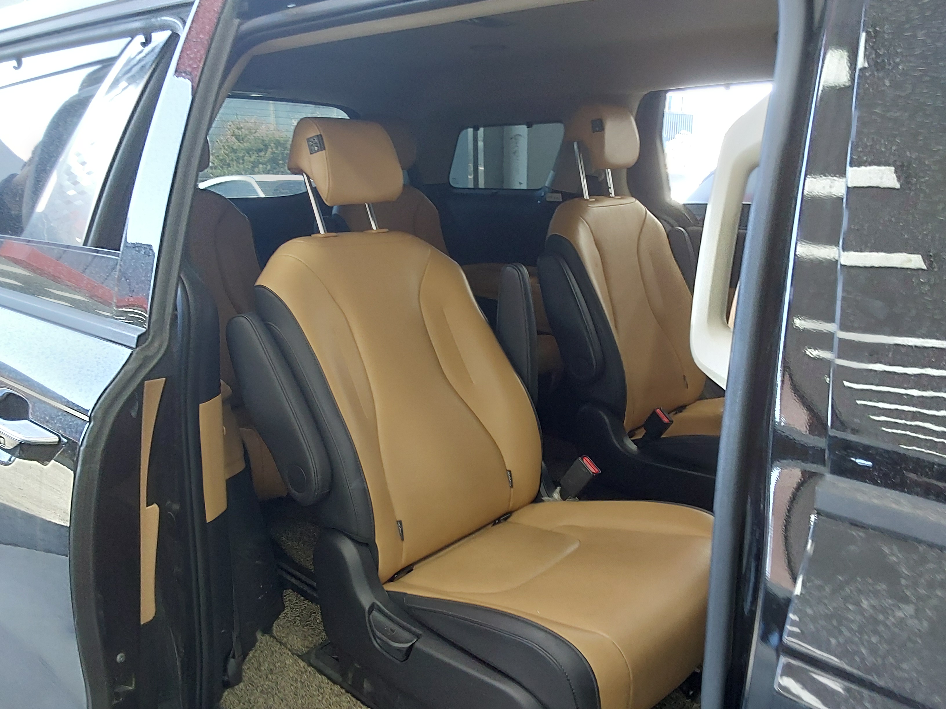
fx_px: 765
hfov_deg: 63.4
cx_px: 473
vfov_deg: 49.7
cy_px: 354
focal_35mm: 28
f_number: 1.9
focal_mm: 2.91
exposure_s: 1/60
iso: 125
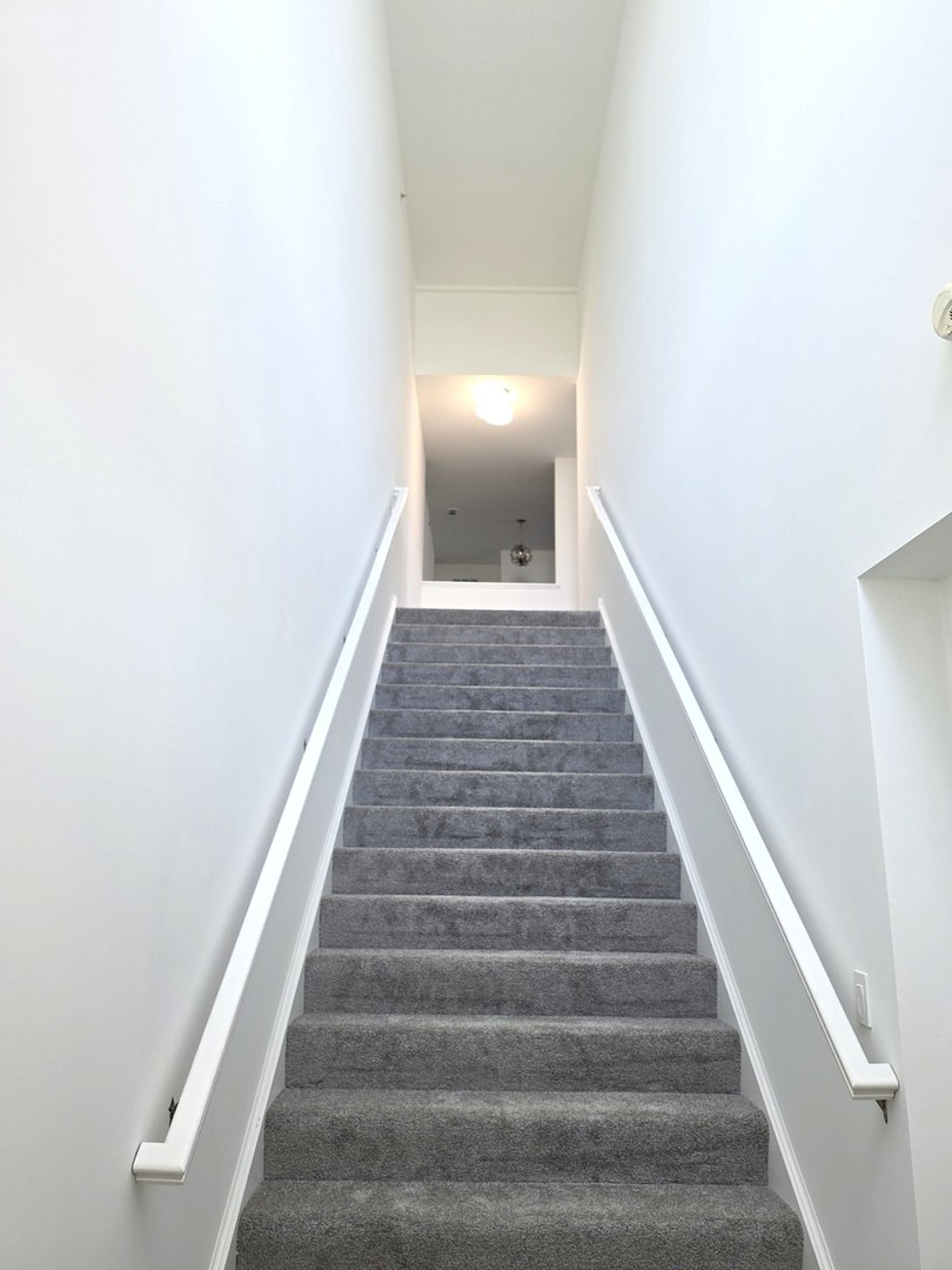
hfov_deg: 58.9
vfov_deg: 73.9
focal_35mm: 23
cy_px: 635
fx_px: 843
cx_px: 476
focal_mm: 6.5
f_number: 1.4
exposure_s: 1/60
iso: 64
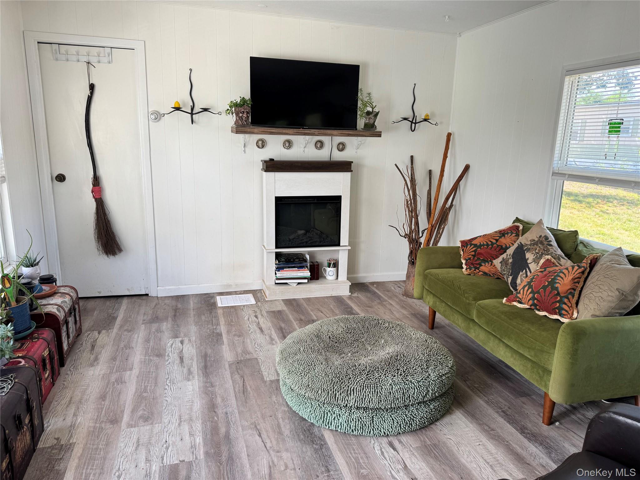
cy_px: 240
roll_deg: -1.3
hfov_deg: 71.6
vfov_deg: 56.8
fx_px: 444
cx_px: 320
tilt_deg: -12.7
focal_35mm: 24
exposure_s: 1/121
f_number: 1.78
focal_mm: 6.76
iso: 64
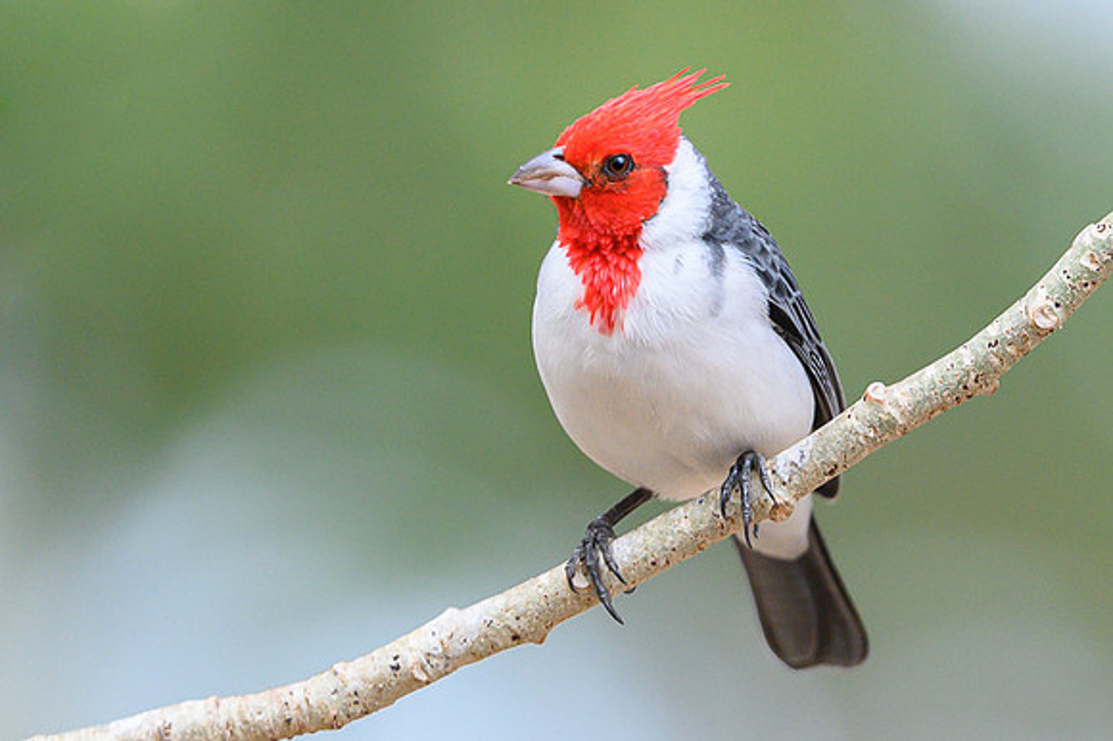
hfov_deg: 1.8
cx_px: 621
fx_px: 36418
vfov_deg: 1.2
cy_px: 385
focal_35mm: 1179
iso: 2500
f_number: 4
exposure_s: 1/500
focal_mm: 500
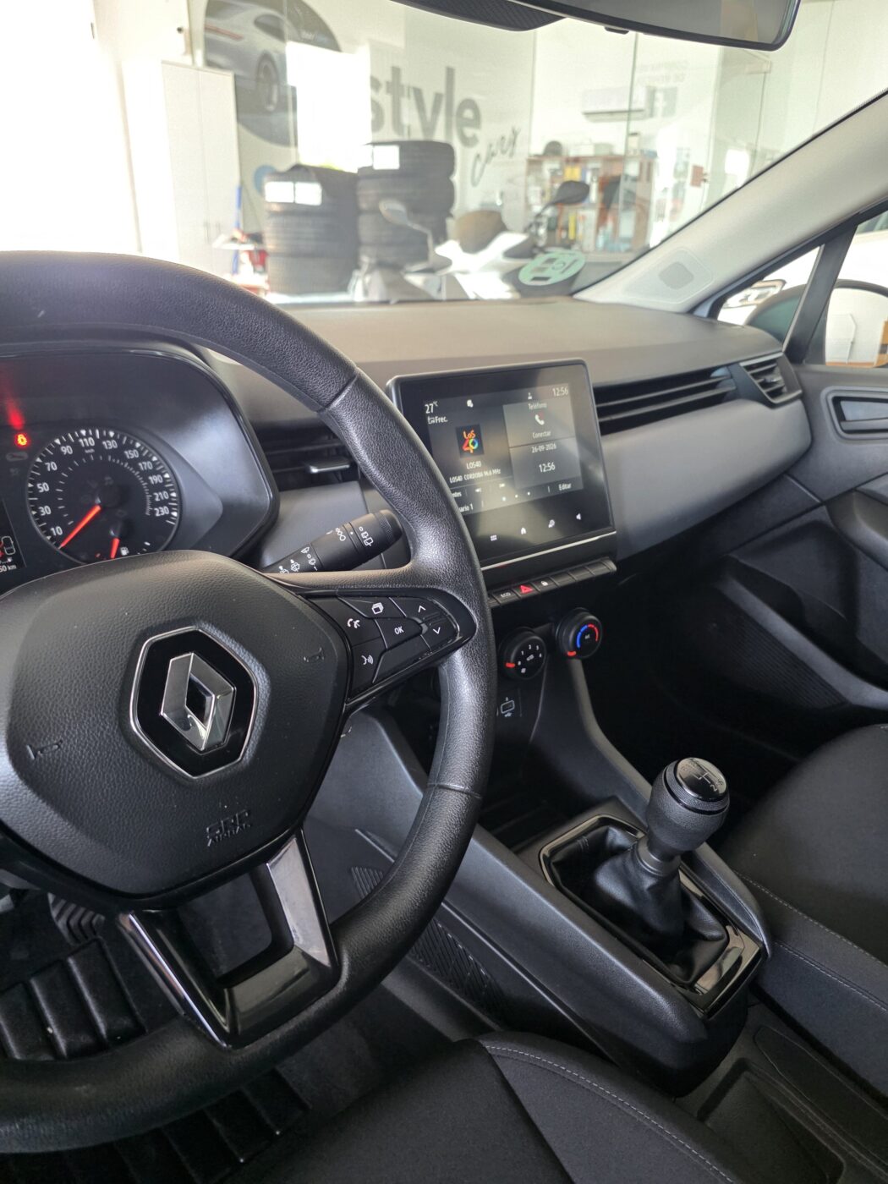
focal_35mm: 23
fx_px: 787
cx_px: 444
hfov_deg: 58.9
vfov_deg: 73.9
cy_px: 592
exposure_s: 1/100
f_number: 1.7
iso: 1600
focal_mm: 6.3
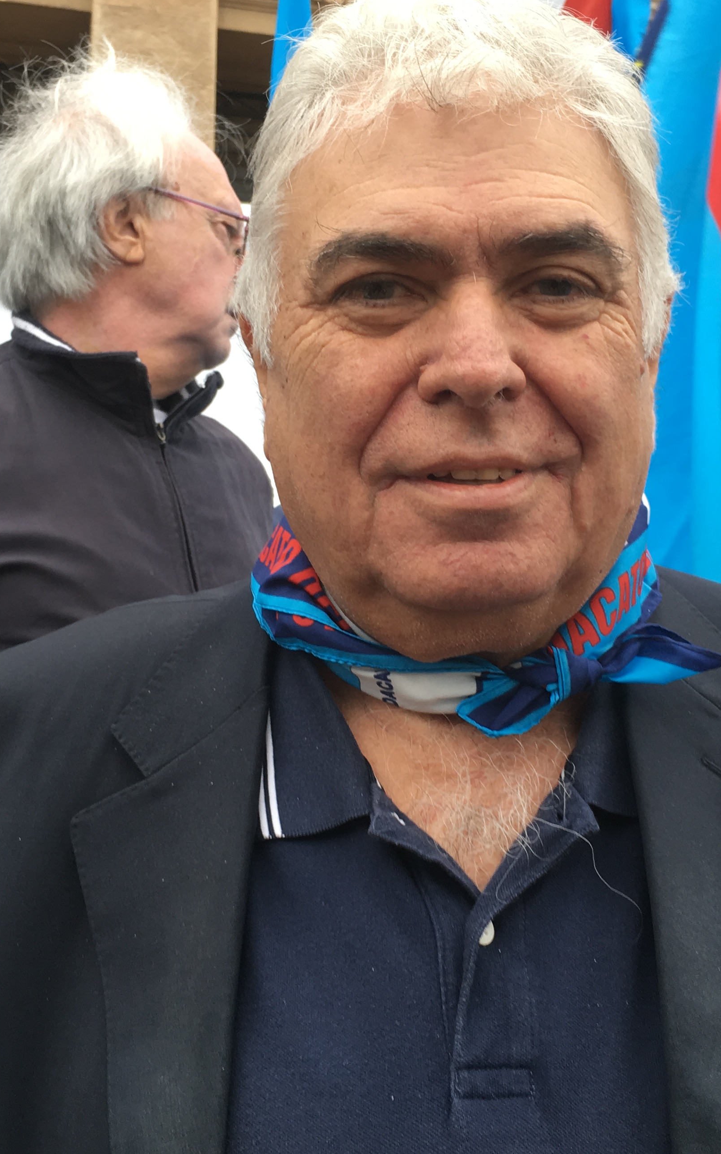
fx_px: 1509
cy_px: 536
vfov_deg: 41.8
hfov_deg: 26.9
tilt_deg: +6.6
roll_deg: -1.8
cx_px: 380
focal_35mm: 48
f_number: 2.2
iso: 32
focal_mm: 4.15
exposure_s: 1/100
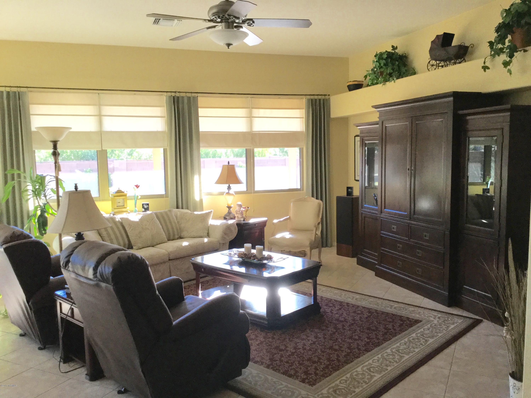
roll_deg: +1.1
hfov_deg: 58.4
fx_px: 476
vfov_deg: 45.4
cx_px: 266
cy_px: 199
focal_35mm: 31
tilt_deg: -5.7
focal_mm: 3.3
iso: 32
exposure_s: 1/30
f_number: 2.4
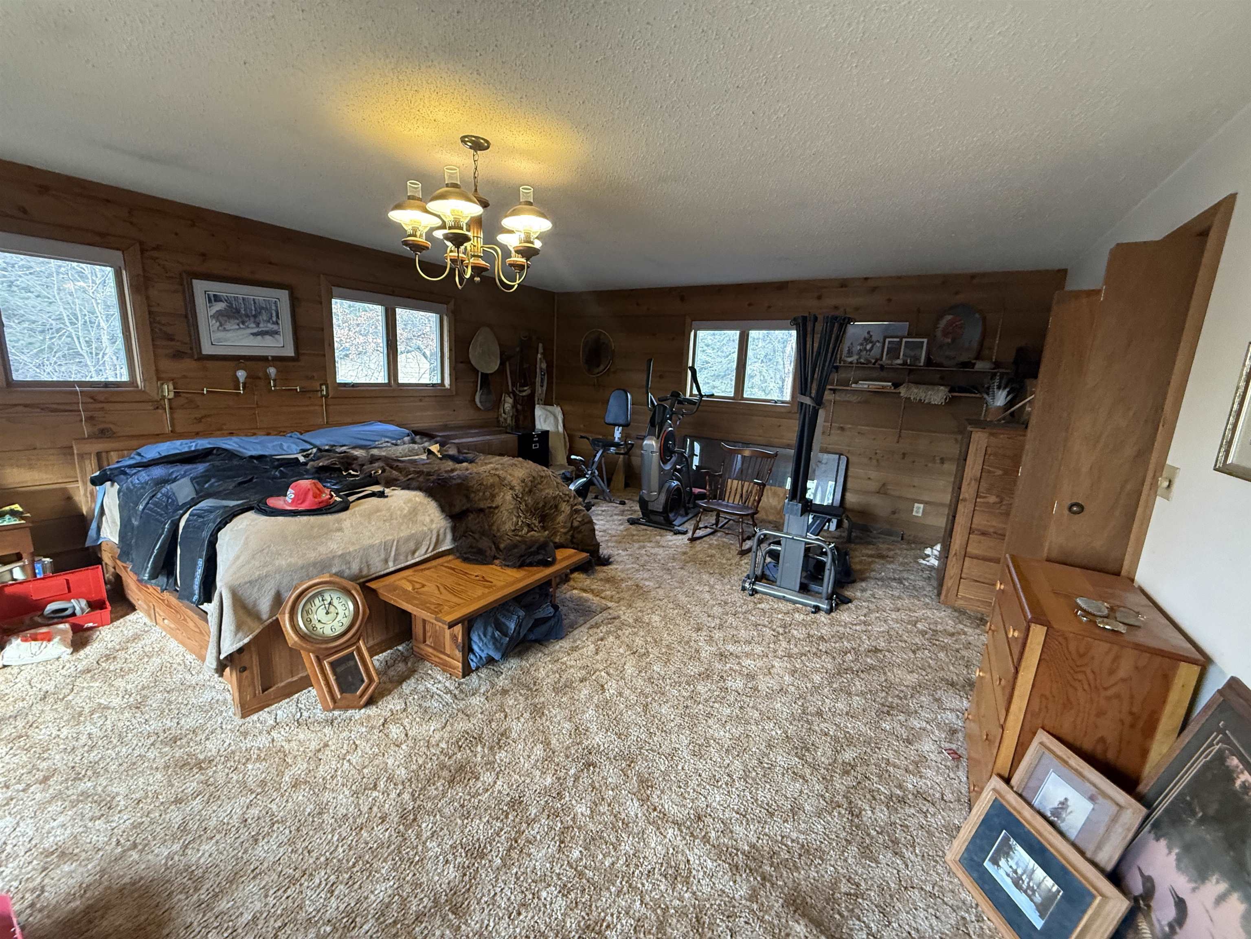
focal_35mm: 14
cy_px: 470
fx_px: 506
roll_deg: -3.5
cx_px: 626
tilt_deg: -8.3
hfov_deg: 102.1
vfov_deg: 85.7
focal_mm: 2.22
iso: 400
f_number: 2.2
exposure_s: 1/60
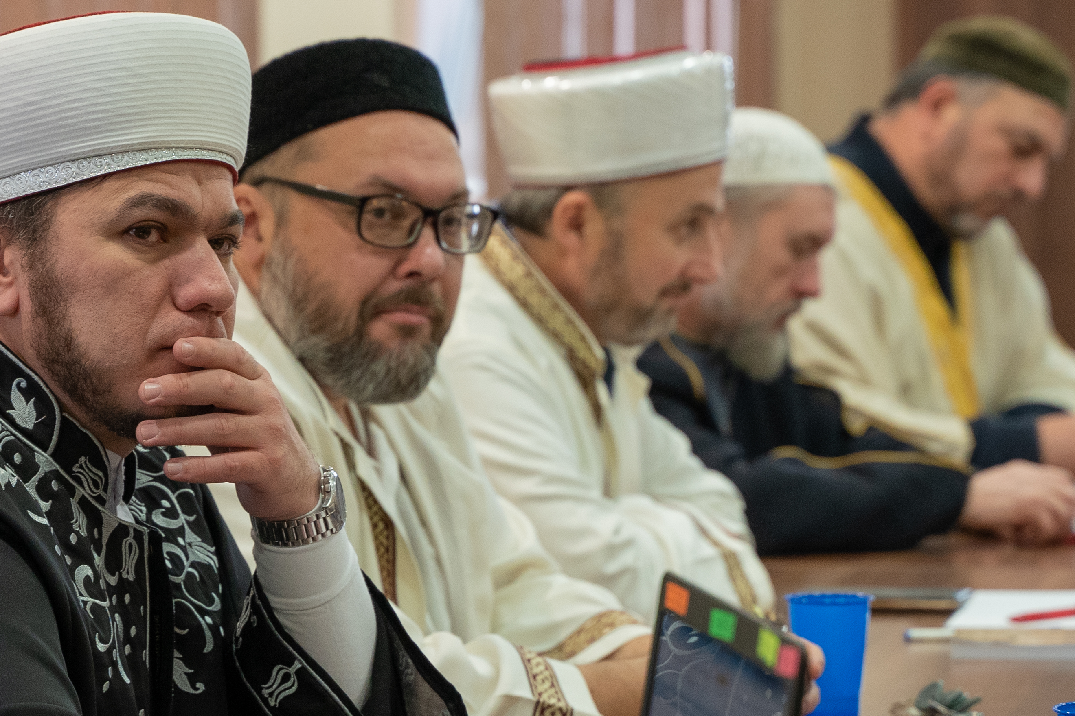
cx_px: 411
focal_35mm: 167
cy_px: 461
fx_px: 4986
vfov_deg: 8.2
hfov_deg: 12.3
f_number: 4
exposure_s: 1/80
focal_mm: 75
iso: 1250
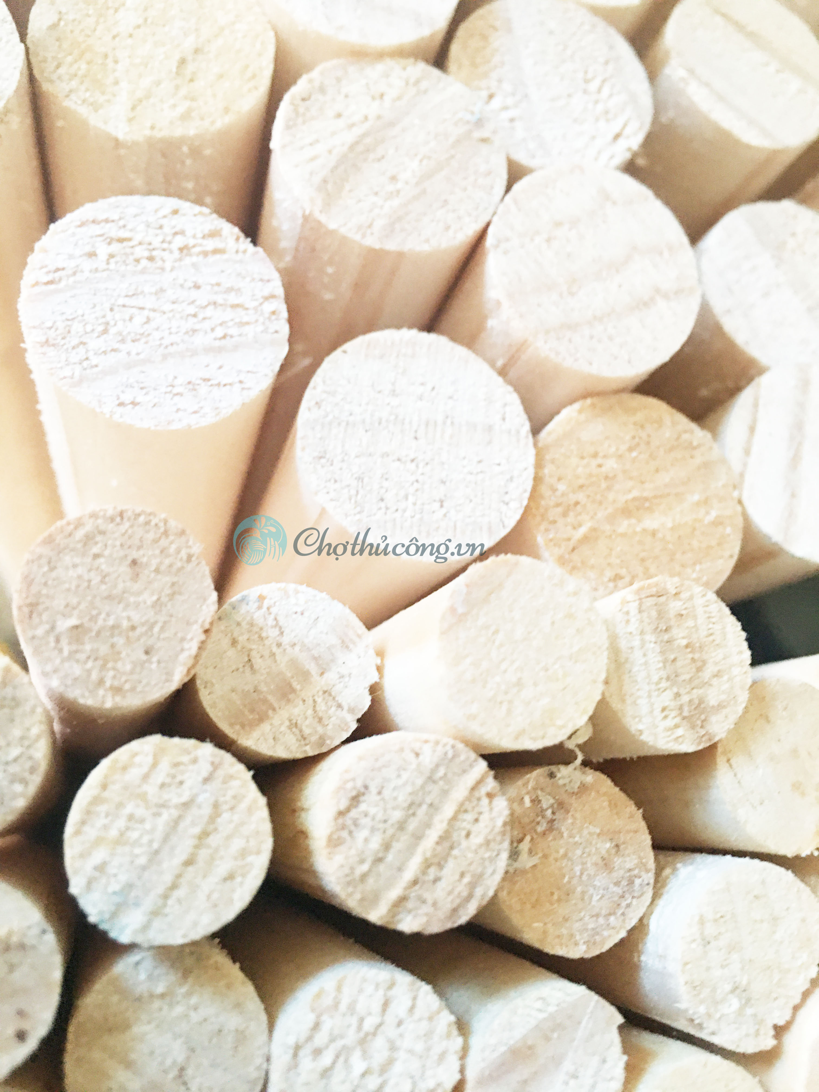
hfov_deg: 48.2
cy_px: 546
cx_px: 410
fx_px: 915
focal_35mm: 29
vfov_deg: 61.7
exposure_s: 1/10
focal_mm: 4.15
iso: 100
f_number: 2.2
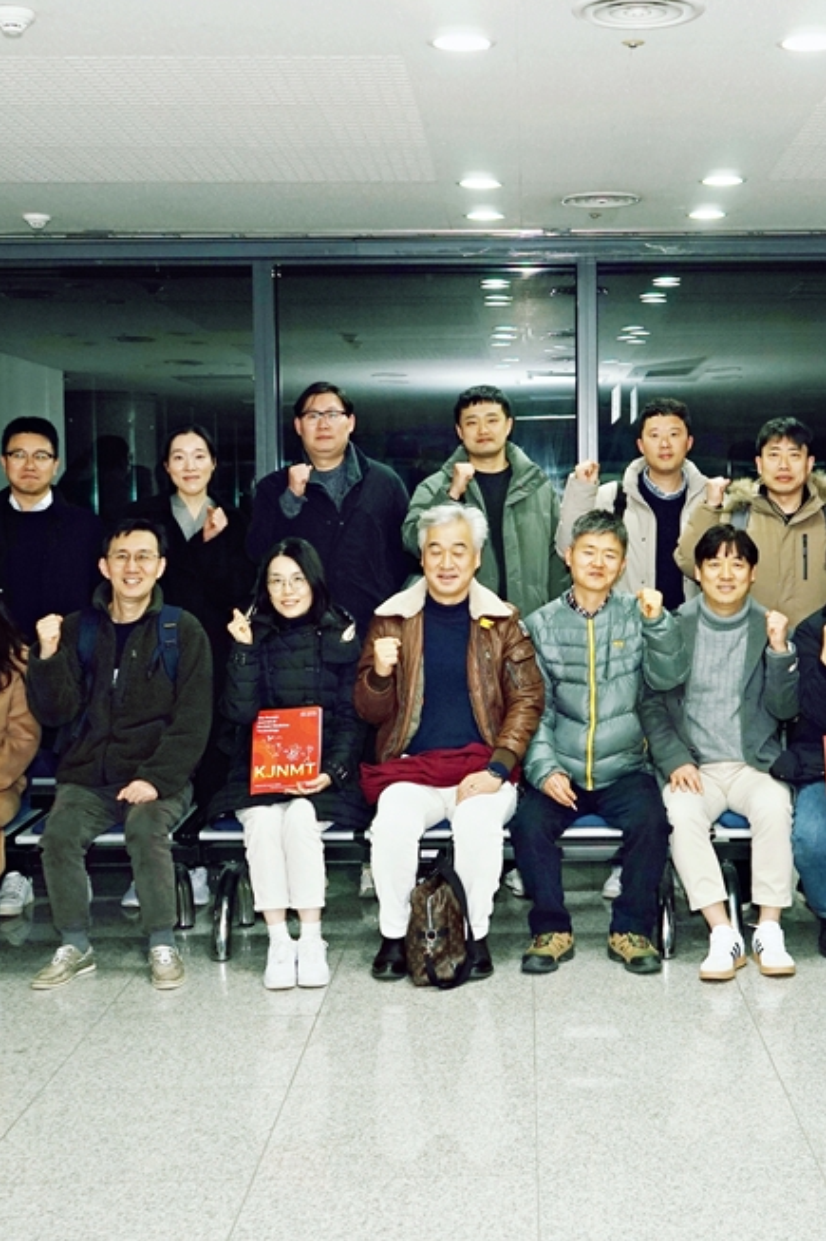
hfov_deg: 27.3
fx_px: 1687
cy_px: 628
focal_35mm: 49
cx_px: 568
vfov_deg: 40.4
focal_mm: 32
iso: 400
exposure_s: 1/125
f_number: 6.3
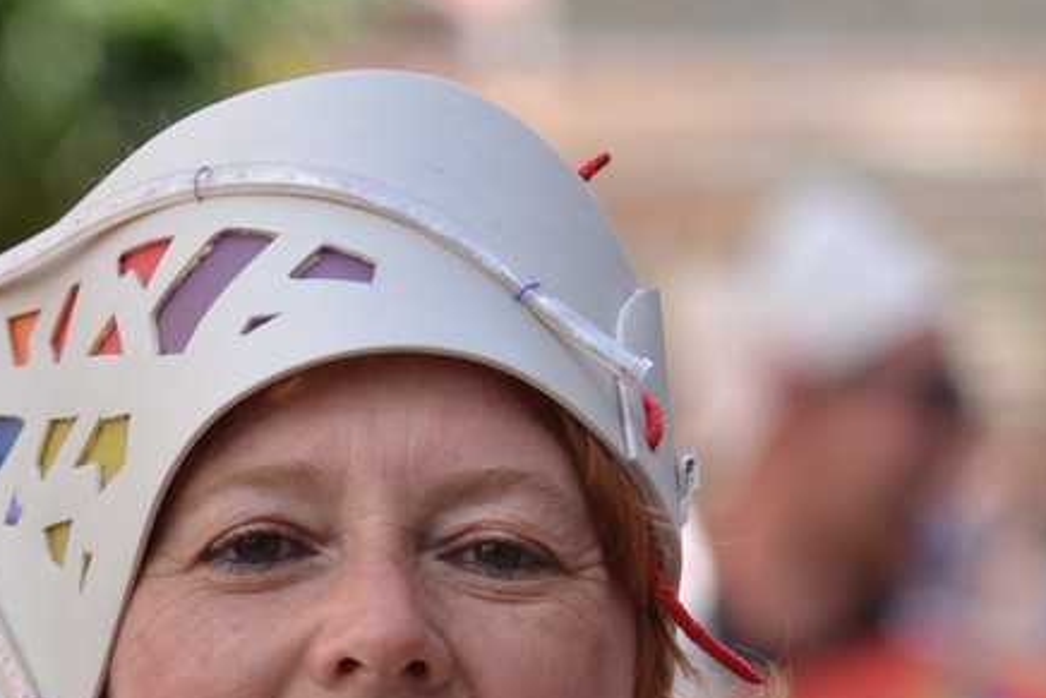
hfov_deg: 6.4
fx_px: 9417
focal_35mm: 324
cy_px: 805
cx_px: 444
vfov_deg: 4.2
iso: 100
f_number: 3.2
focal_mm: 92
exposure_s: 1/400
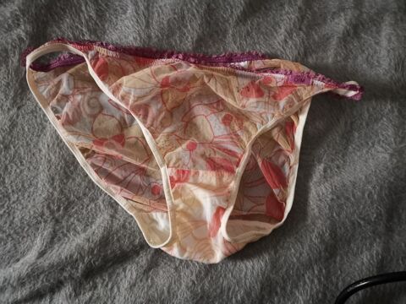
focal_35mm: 27
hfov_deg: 65.3
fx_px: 317
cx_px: 203
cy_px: 152
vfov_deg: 51.4
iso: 2000
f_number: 1.8
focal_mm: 5.58
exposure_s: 1/20
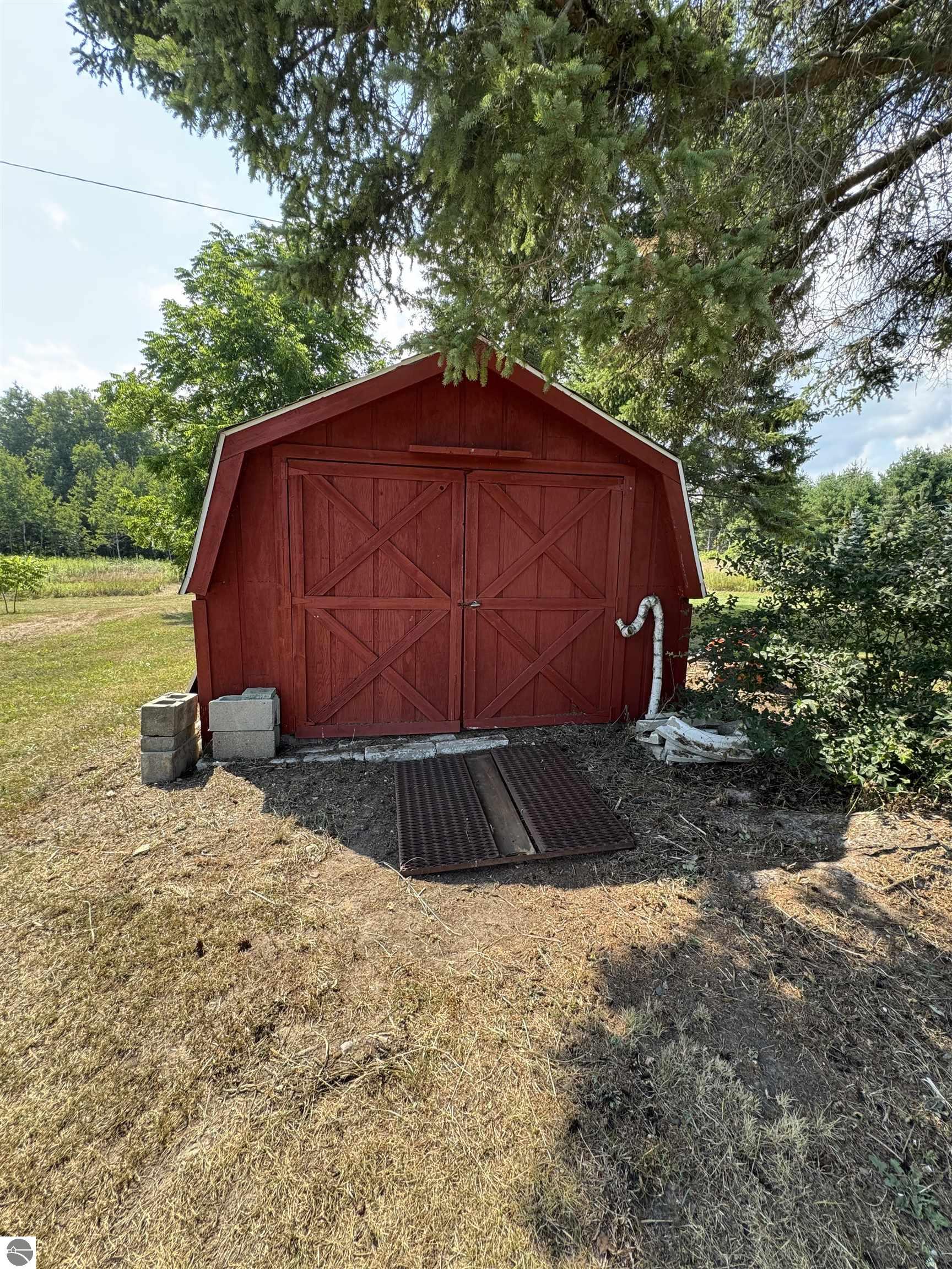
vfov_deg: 102.1
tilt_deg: -8.9
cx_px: 476
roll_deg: -1.5
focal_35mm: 14
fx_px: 513
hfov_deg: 85.7
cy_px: 634
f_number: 2.2
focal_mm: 2.22
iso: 40
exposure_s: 1/186
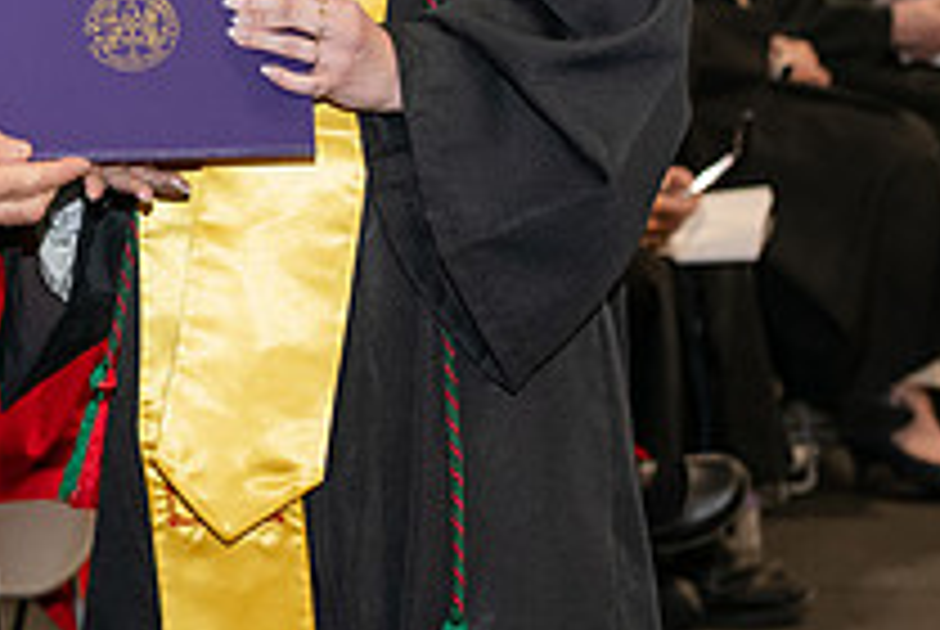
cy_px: -223
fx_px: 5073
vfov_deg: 7.0
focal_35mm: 194
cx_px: -144
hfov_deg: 10.4
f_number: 5
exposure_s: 1/200
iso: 2500
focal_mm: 70
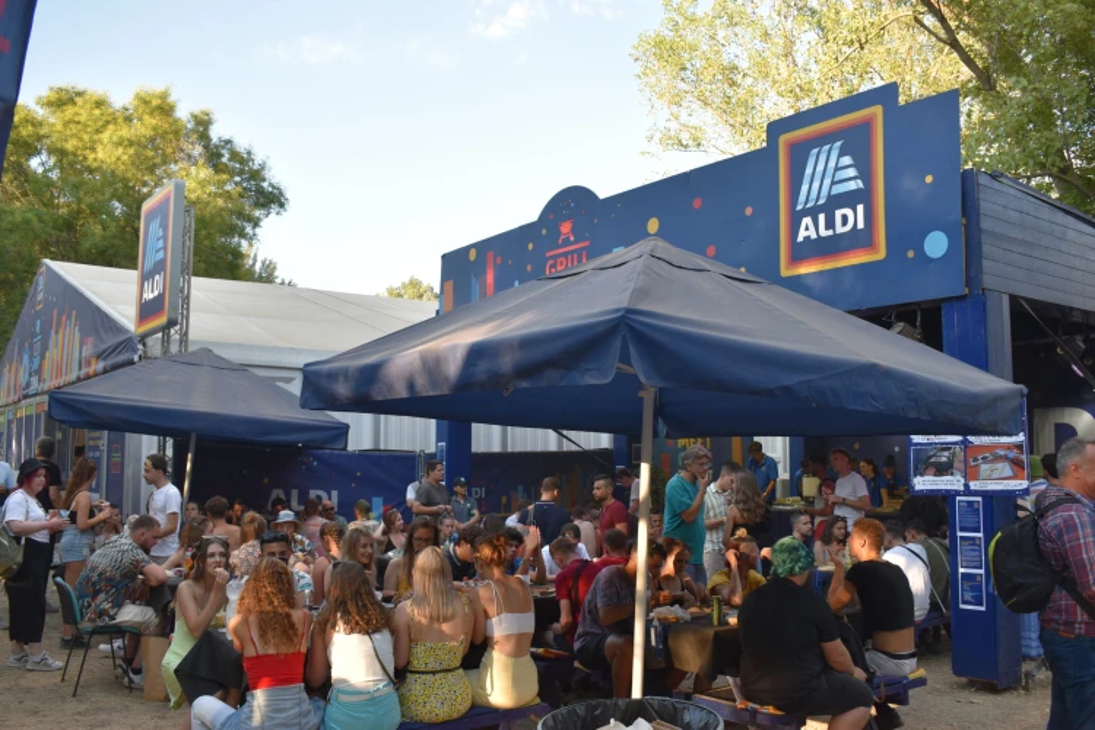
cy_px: 365
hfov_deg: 57.2
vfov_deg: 40.0
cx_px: 548
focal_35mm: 33
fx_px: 1004
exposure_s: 1/250
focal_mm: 22
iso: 360
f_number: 5.6
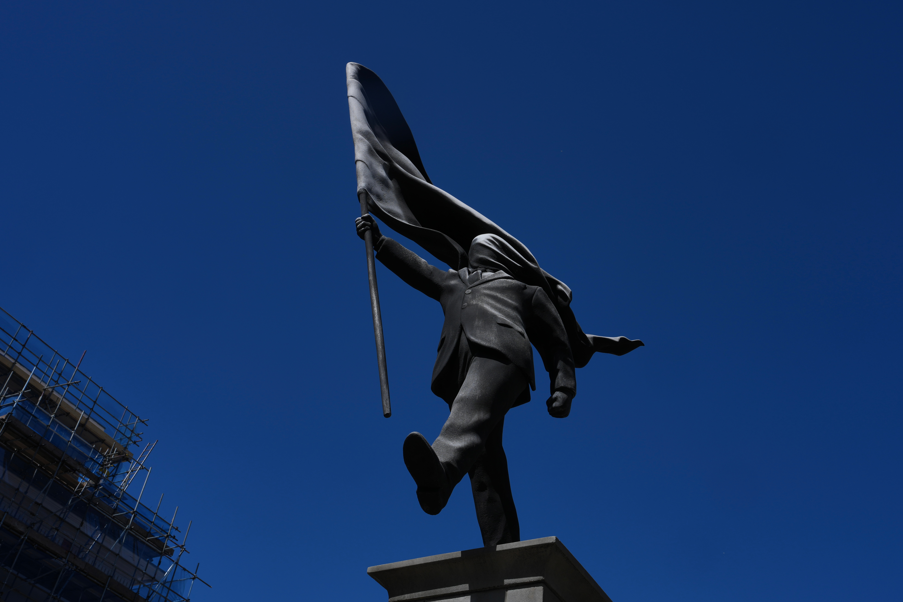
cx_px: 452
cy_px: 301
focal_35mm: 34
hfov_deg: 55.8
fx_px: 853
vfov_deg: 38.9
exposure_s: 1/500
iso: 100
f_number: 11
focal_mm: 34
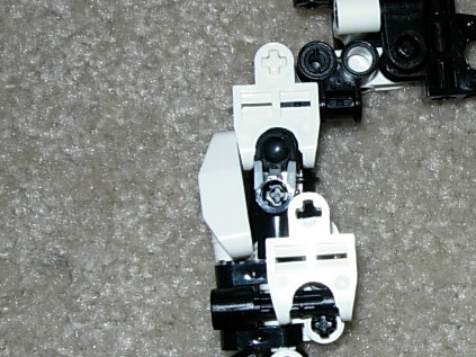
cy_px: 190
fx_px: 1265
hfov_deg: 20.5
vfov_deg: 16.1
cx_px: 496
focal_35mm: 92
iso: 79
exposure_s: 1/64
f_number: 4.8
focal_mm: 7.8
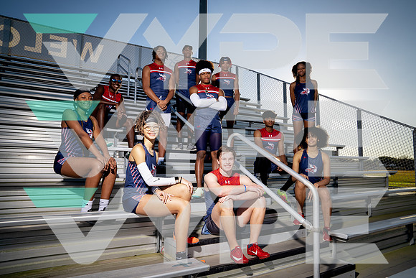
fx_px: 277
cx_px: 208
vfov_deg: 53.2
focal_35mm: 24
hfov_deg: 73.7
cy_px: 139
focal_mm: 24
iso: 100
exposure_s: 1/250
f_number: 8
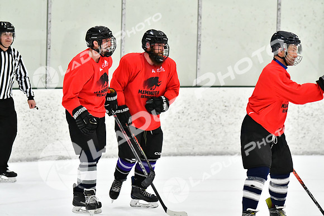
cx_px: 162
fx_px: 1755
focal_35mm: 195
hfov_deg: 10.5
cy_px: 108
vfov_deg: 7.0
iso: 6400
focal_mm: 130
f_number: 2.8
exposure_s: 1/1600
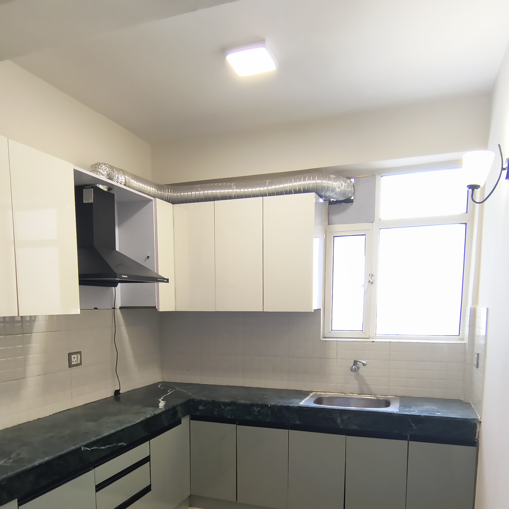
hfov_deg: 72.0
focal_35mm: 21
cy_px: 362
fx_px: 349
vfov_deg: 68.9
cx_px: 230
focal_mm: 2.13
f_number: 2.2
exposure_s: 1/50
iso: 306
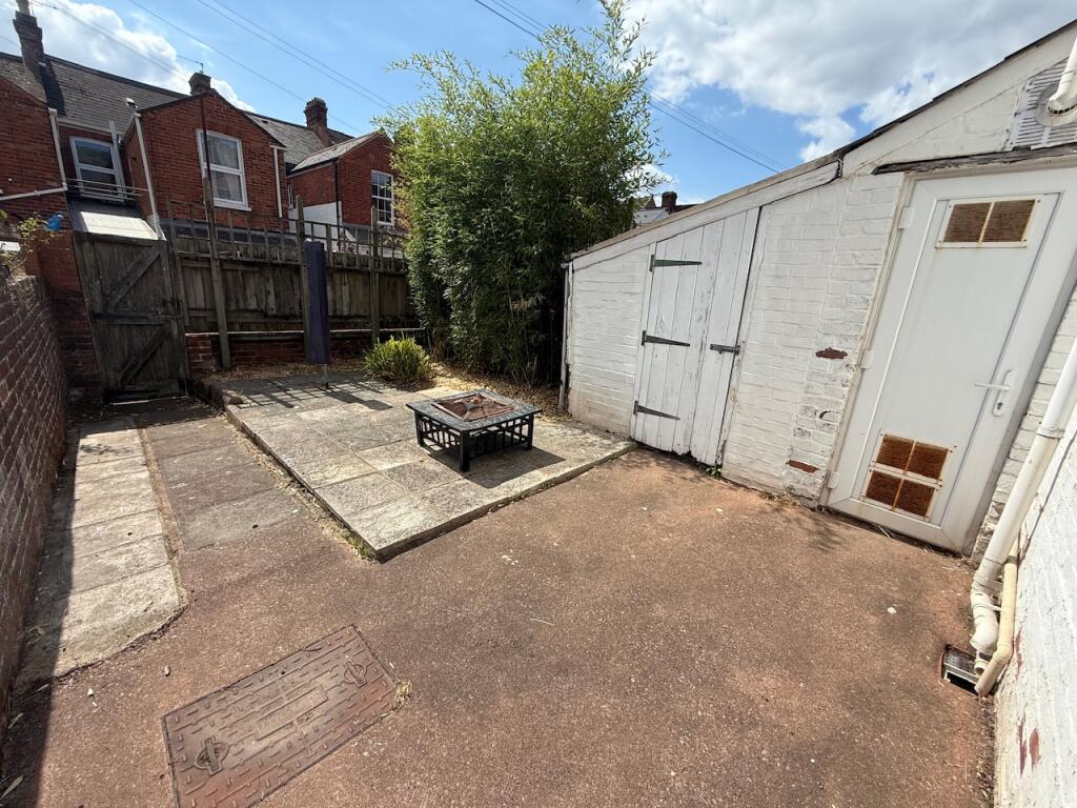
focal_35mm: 14
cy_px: 404
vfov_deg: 85.7
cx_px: 538
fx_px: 436
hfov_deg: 102.1
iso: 50
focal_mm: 2.22
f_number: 2.2
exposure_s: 1/1534
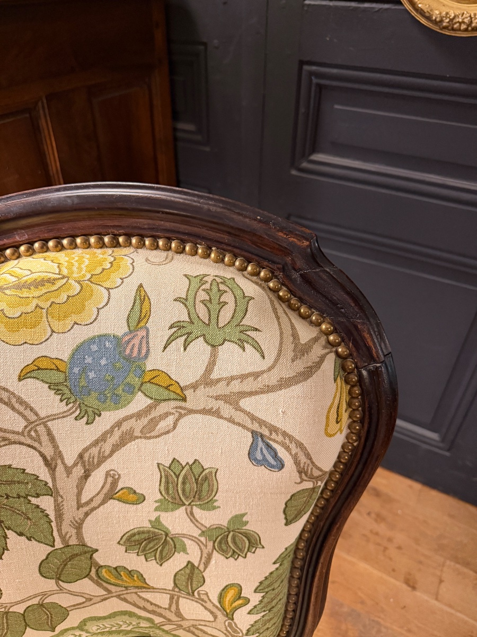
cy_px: 318
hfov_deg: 56.8
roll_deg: -1.4
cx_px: 238
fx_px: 441
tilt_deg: -37.6
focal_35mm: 24
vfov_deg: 71.6
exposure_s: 1/50
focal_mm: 6.76
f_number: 1.78
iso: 640
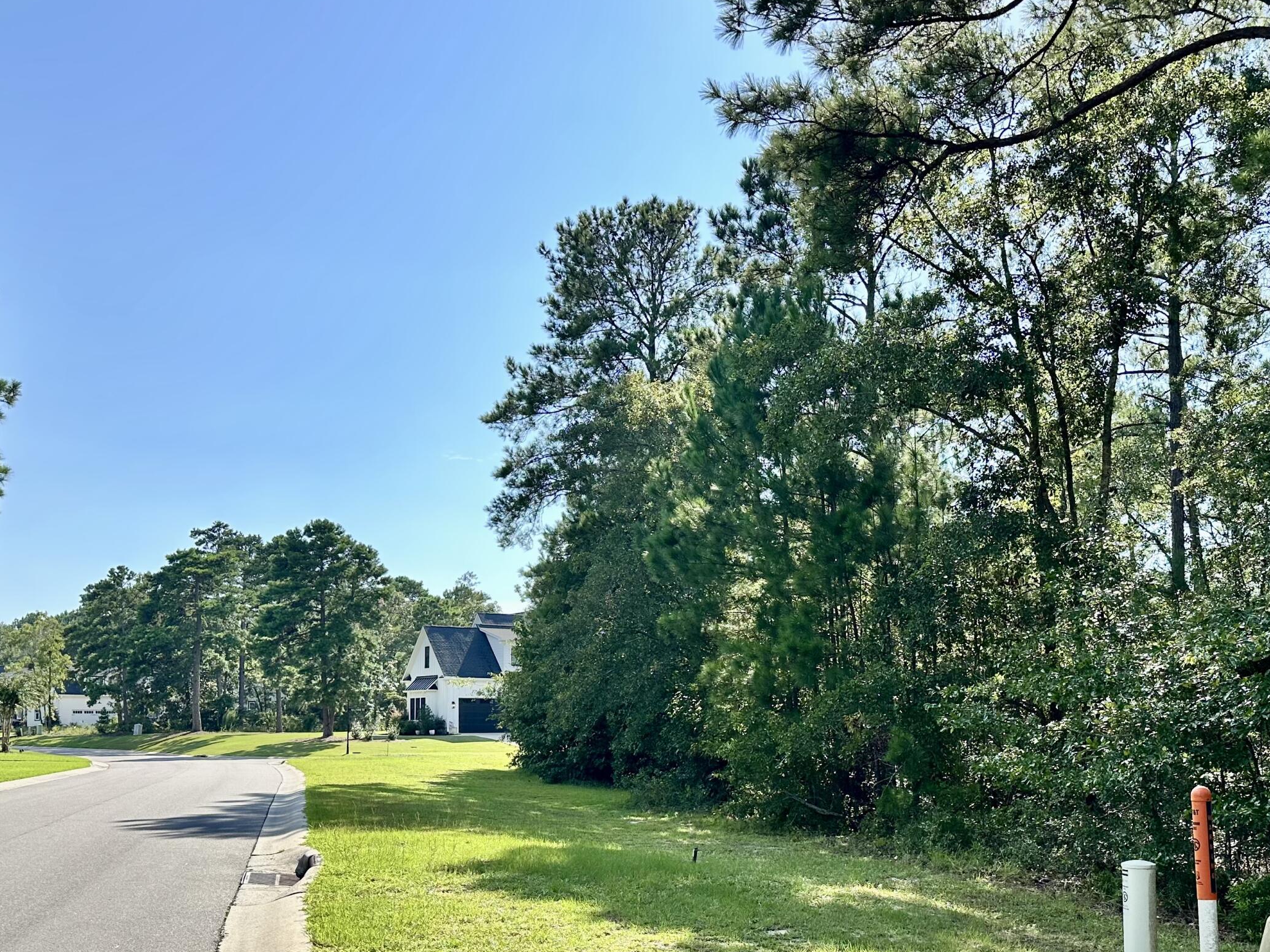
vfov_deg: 40.1
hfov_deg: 51.8
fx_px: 1284
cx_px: 826
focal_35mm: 35
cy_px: 656
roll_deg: +0.3
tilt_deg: +2.8
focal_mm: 6.86
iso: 80
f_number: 1.78
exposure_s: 1/2525
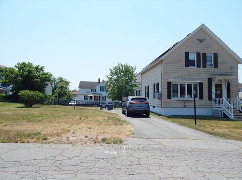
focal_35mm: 23
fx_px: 160
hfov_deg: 74.0
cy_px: 90
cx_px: 121
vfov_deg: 58.7
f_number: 6
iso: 125
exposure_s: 1/640
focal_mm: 4
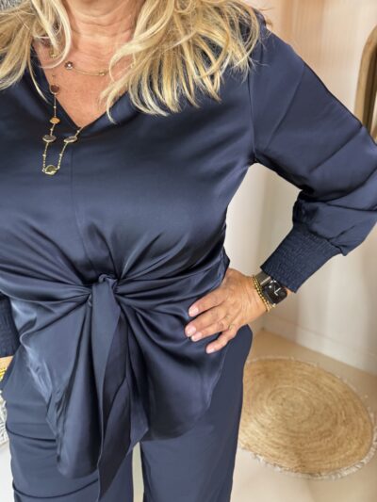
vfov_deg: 71.6
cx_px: 188
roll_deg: +2.7
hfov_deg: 56.8
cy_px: 251
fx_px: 348
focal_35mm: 24
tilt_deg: -25.8
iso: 125
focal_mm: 6.76
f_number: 1.78
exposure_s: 1/50
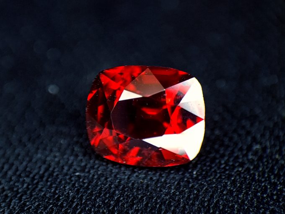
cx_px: 142
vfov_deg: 53.1
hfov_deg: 67.3
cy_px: 107
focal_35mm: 26
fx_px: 214
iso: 200
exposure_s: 1/500
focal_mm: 5.4
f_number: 1.8
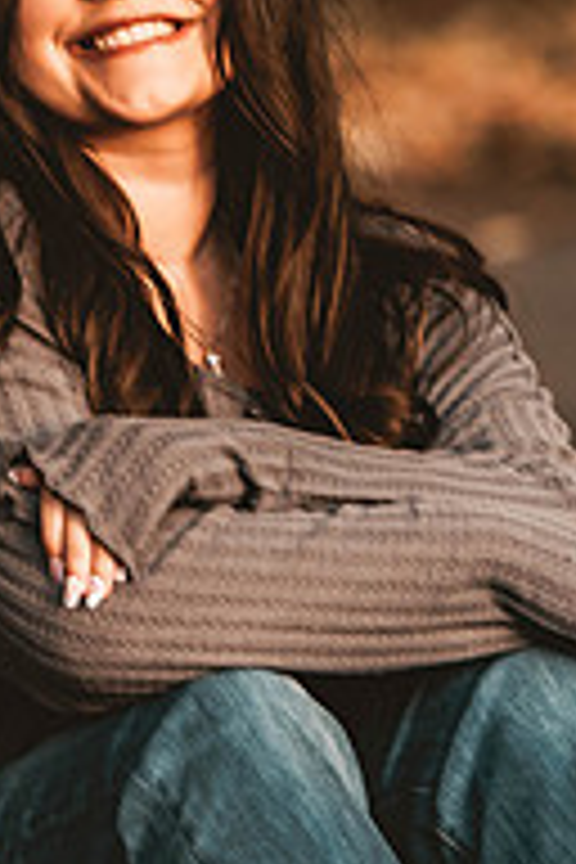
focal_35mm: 514
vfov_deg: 4.0
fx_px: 12335
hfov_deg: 2.7
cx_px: 14
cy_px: 389
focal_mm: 170
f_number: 2.8
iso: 400
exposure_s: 1/125
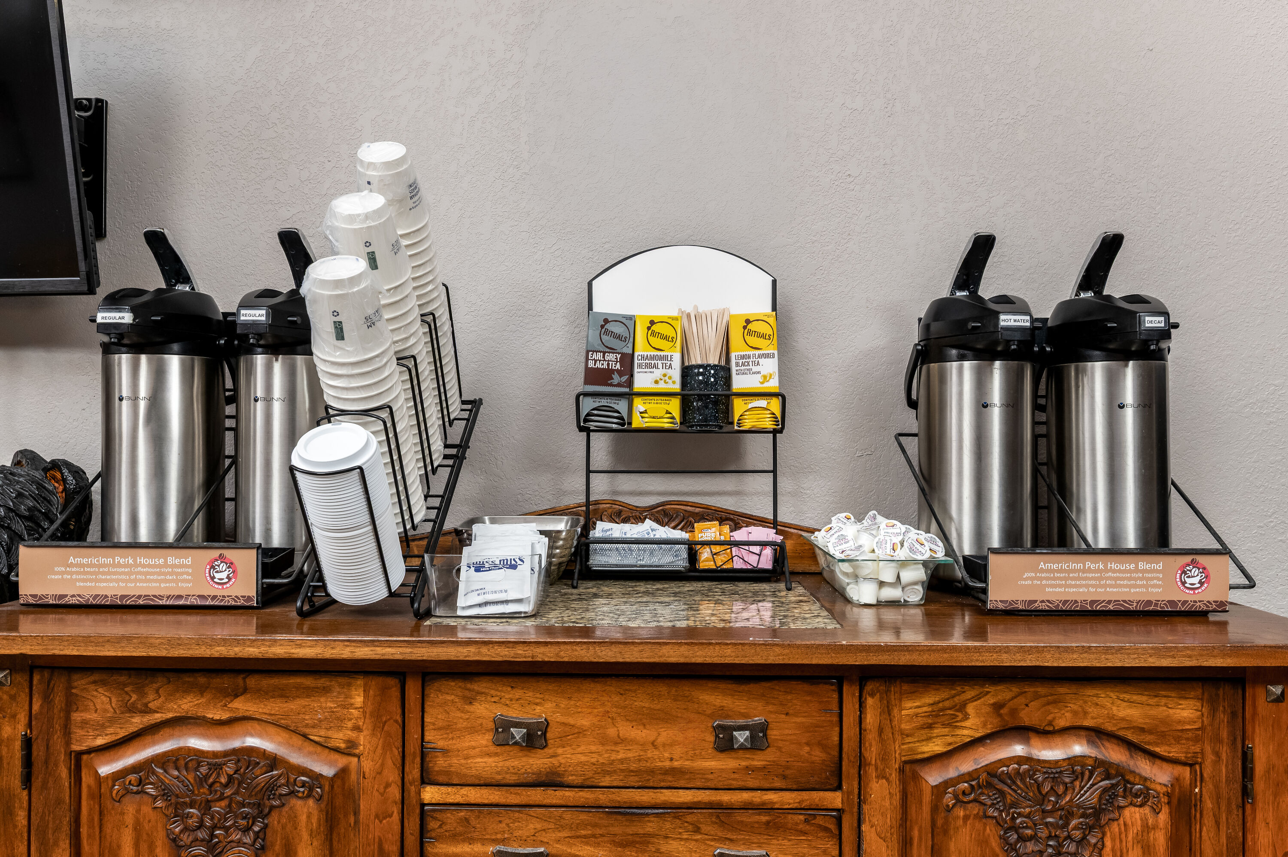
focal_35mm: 23
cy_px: 428
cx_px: 644
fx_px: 822
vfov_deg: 55.0
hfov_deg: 76.1
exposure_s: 1
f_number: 8
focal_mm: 23
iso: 800
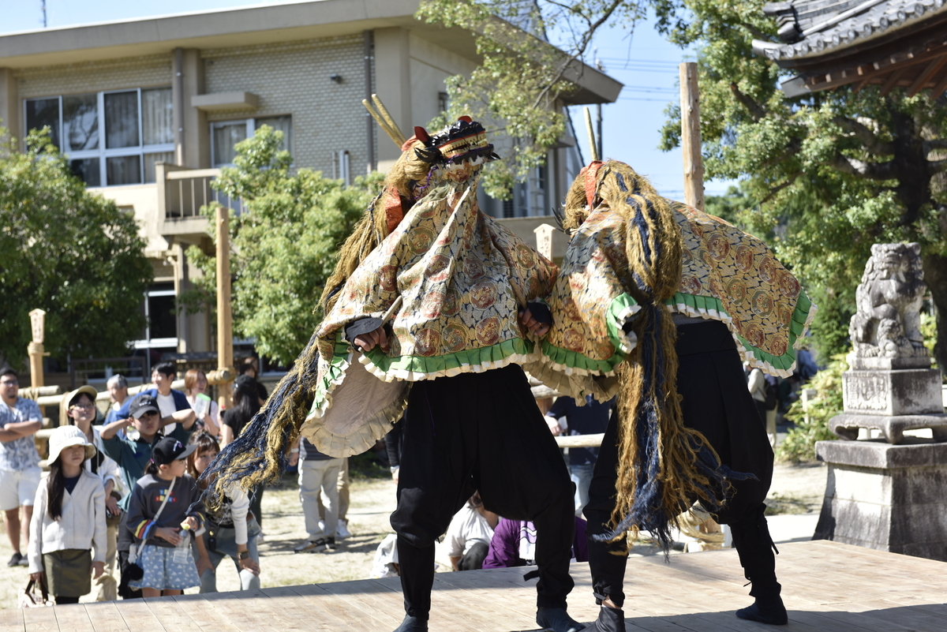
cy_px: 316
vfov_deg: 20.6
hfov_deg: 30.5
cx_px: 474
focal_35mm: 66
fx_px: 1737
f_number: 5.6
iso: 100
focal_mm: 66
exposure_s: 1/320
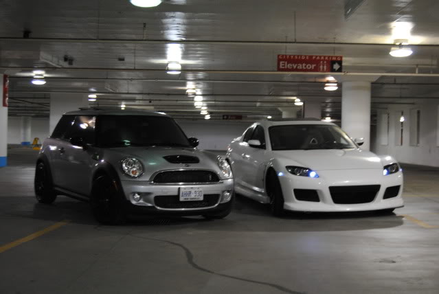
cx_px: 220
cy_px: 147
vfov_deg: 23.9
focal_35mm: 57
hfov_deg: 35.0
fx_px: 696
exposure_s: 1/30
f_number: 4.8
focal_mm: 38
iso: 900
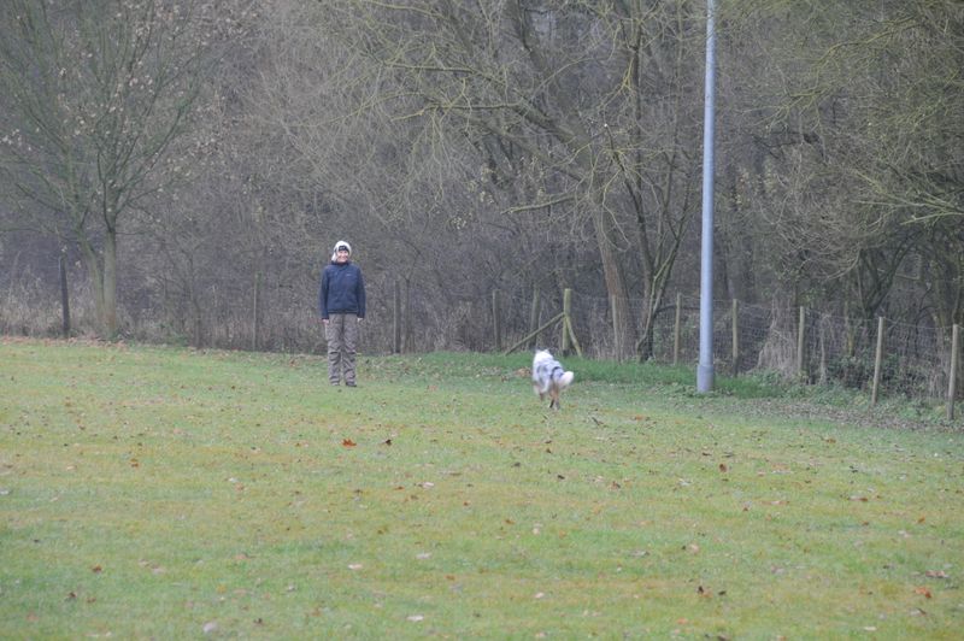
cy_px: 320
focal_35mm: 202
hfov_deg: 10.2
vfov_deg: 6.8
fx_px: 5418
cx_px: 482
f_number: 7.1
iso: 400
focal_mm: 135
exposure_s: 1/60
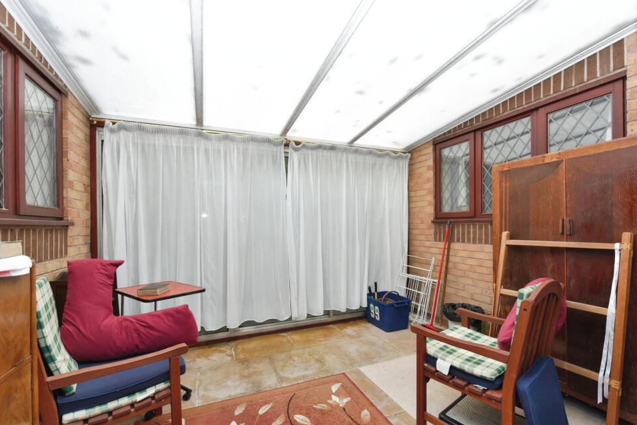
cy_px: 209
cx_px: 323
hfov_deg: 100.4
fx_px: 265
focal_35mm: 15
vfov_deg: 77.4
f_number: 5.6
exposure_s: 1/125
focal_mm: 14
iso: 400
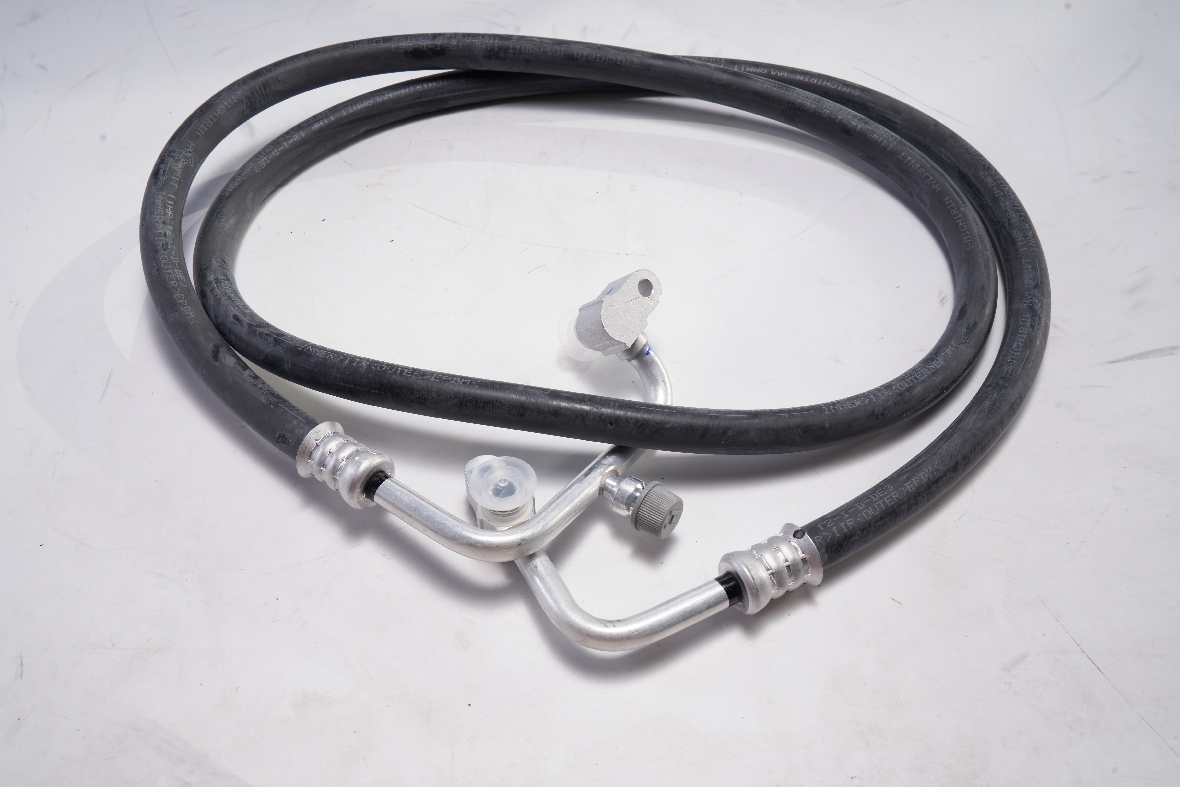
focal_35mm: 31
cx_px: 590
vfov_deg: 42.3
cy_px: 394
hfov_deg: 60.3
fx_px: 1016
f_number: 13
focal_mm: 31
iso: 64
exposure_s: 1/125
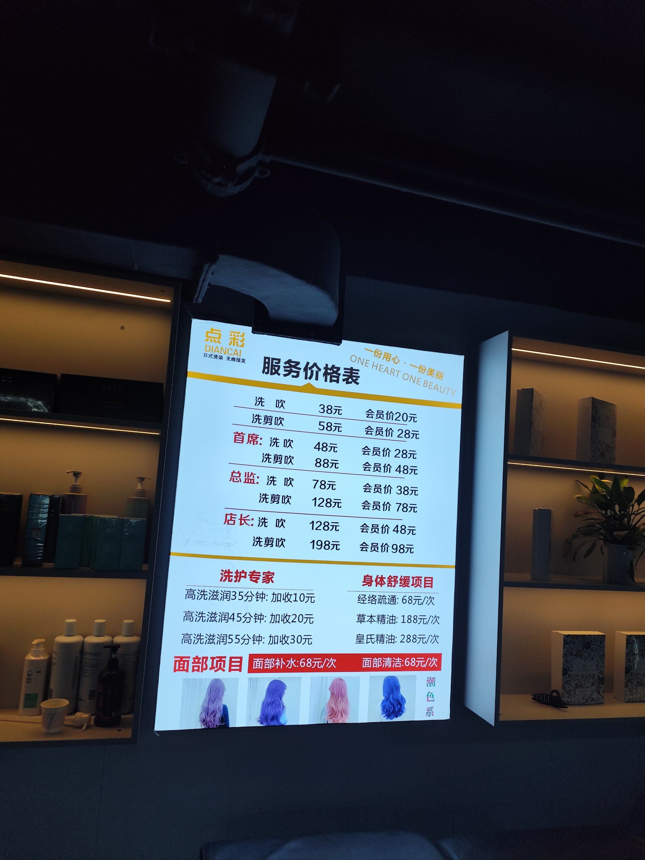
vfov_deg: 73.9
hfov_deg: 58.9
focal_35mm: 23
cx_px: 322
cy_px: 430
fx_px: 571
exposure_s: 1/185
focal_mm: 6.19
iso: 50
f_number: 1.65
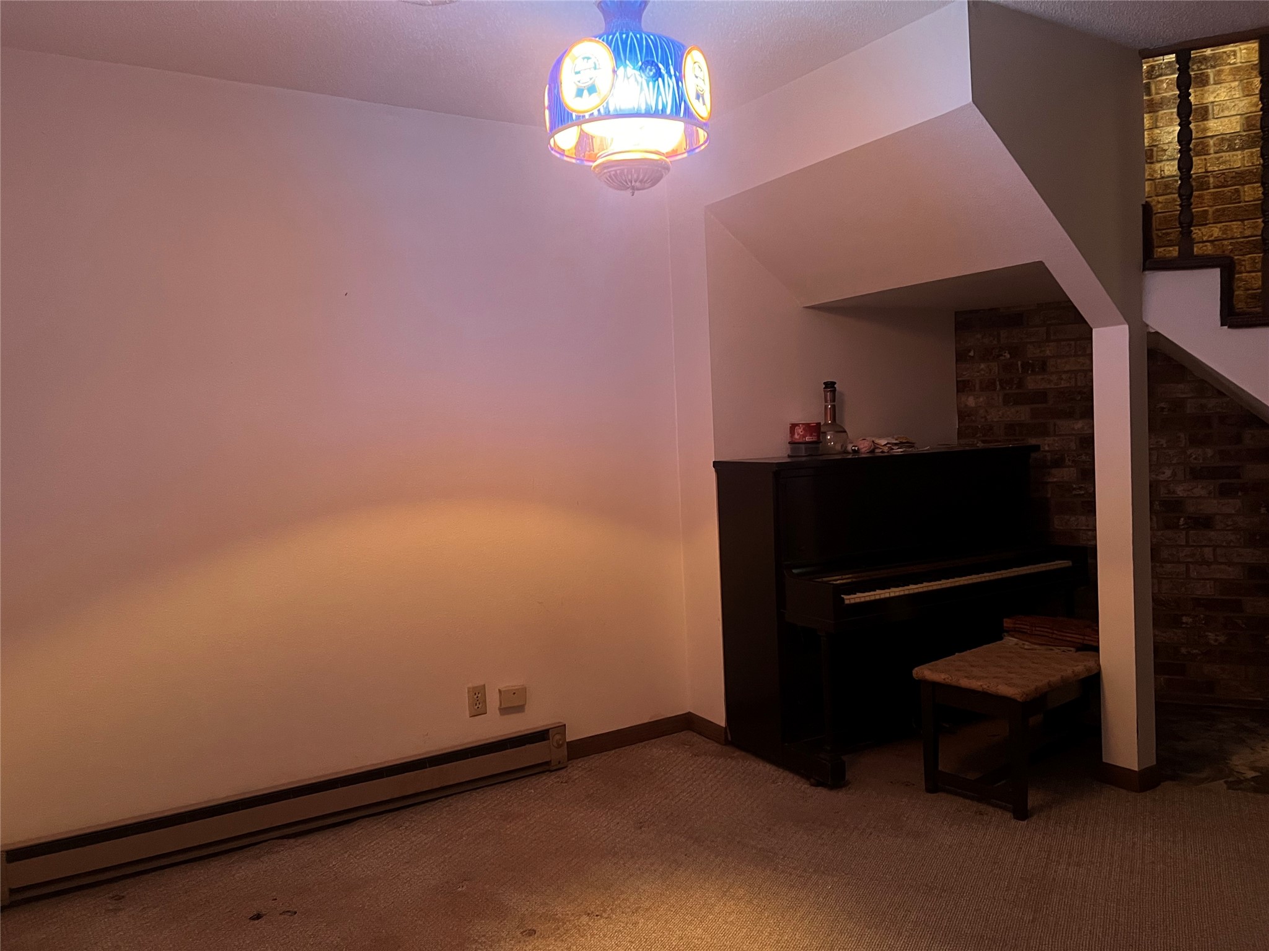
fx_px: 953
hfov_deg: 67.3
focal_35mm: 26
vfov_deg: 53.1
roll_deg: +2.6
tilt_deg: -3.8
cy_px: 476
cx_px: 634
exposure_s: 1/30
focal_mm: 5.7
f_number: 1.5
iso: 500
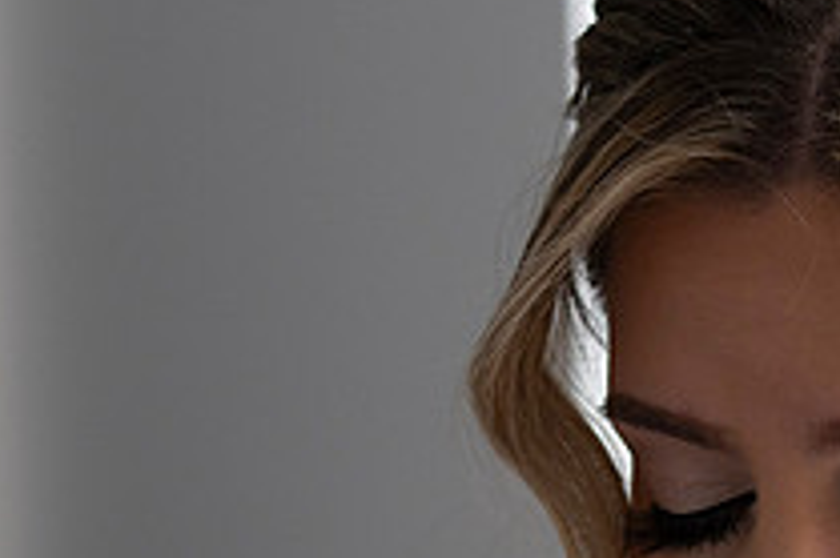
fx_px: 5502
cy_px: 678
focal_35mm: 236
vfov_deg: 5.8
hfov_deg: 8.6
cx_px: 953
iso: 1600
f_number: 4
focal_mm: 85
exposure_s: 1/800
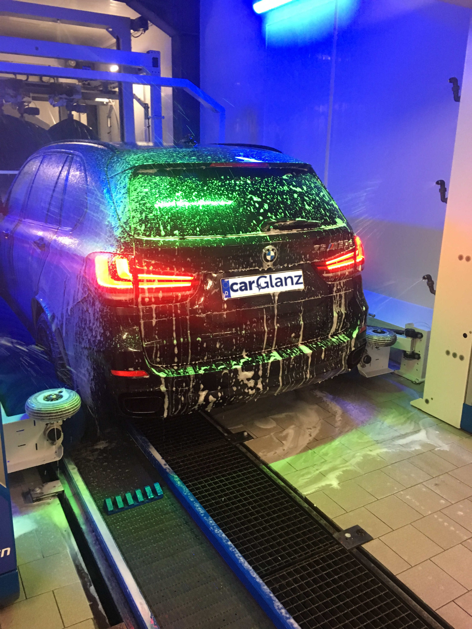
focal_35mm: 29
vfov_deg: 61.7
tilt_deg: -15.4
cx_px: 236
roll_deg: -1.8
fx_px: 527
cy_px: 314
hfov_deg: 48.2
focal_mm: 4.15
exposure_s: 1/25
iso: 200
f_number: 2.2
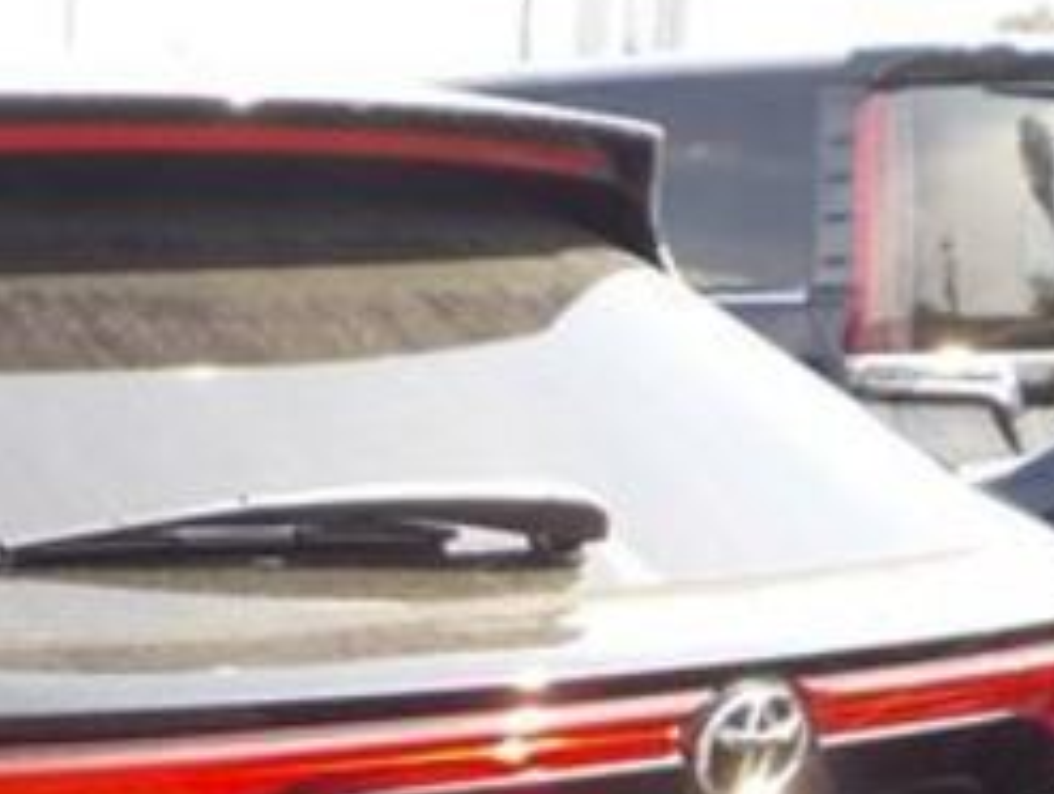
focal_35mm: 97
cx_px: -350
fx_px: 2958
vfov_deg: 14.5
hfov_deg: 18.6
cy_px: 1080
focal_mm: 4.1
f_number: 3.3
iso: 125
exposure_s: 1/320
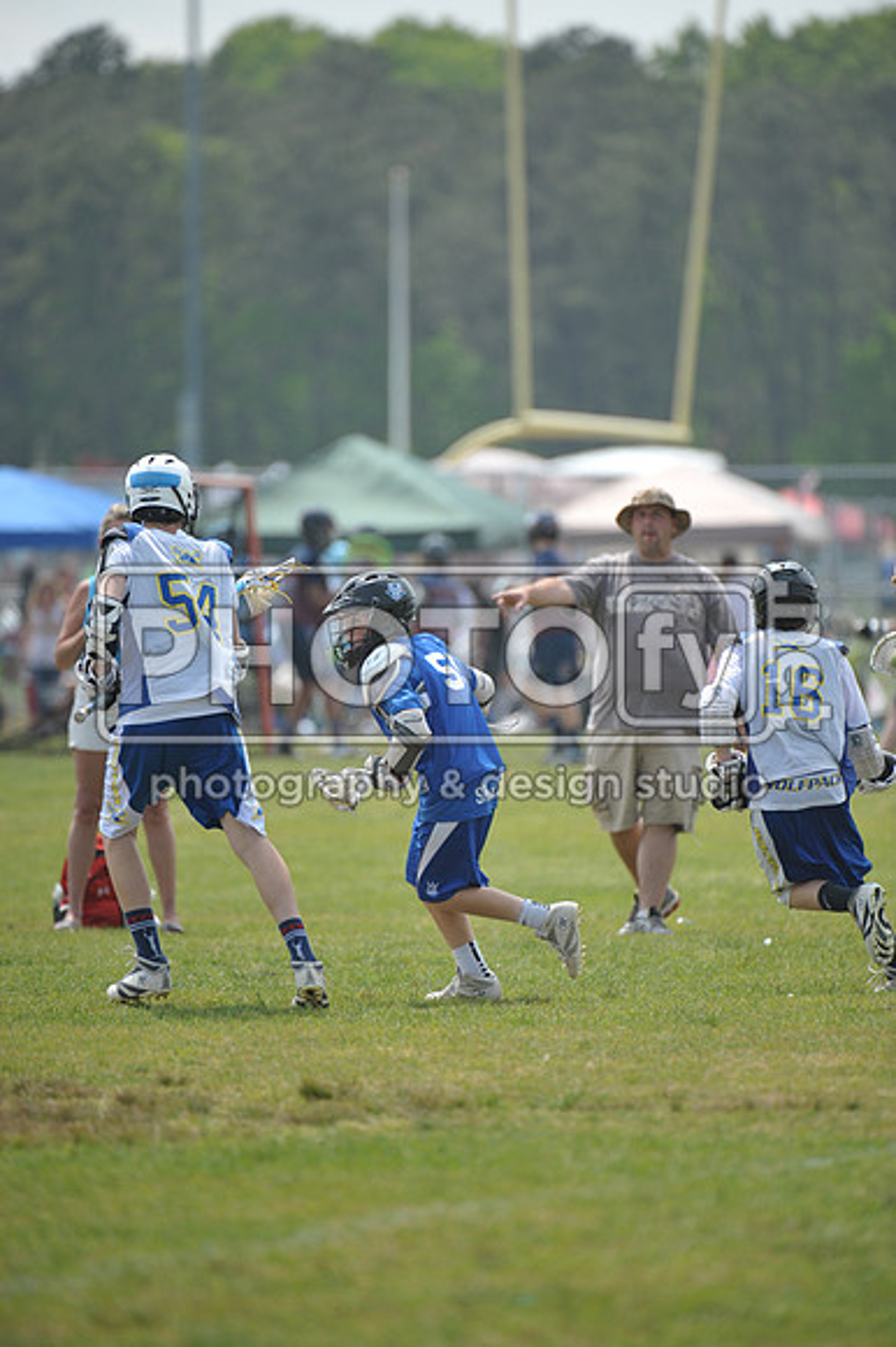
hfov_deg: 3.8
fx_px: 13455
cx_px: 448
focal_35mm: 360
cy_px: 674
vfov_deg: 5.7
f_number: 4
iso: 640
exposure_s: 1/2500
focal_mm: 360
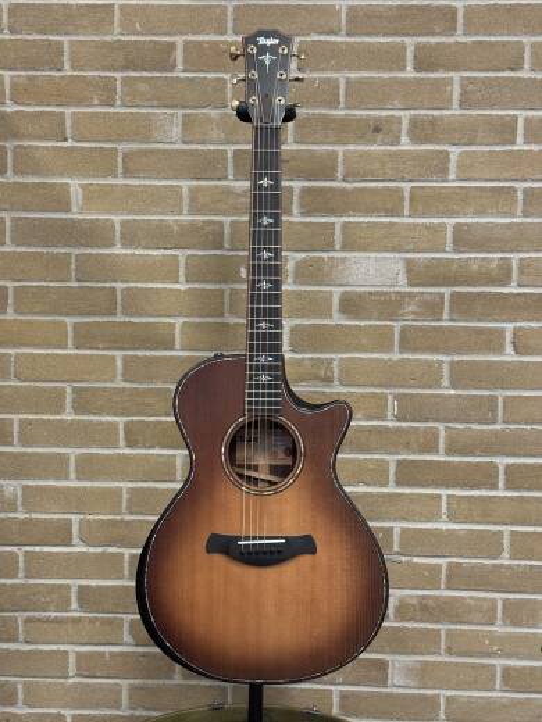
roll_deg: +0.6
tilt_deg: -7.6
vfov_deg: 39.7
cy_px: 361
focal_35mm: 48
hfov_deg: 30.3
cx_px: 271
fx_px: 1002
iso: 250
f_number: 1.78
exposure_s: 1/40
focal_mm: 6.76
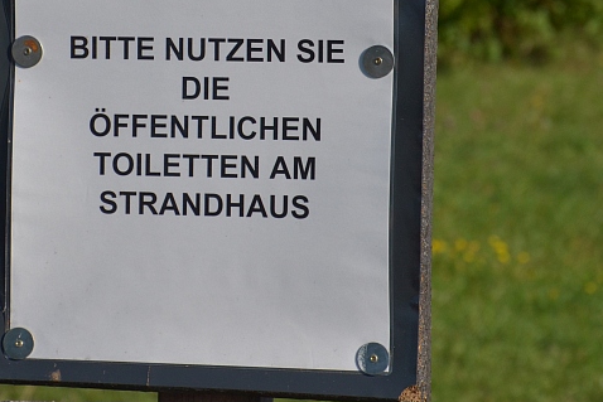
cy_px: 37
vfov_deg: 4.4
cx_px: 182
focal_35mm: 313
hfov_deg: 6.6
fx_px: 5244
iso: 250
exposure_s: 1/800
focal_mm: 100
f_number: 8
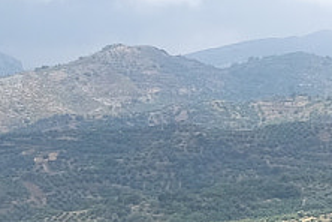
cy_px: 375
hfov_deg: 8.1
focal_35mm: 252
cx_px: 368
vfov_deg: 5.4
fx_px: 2324
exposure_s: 1/320
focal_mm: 23
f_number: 7.1
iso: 200
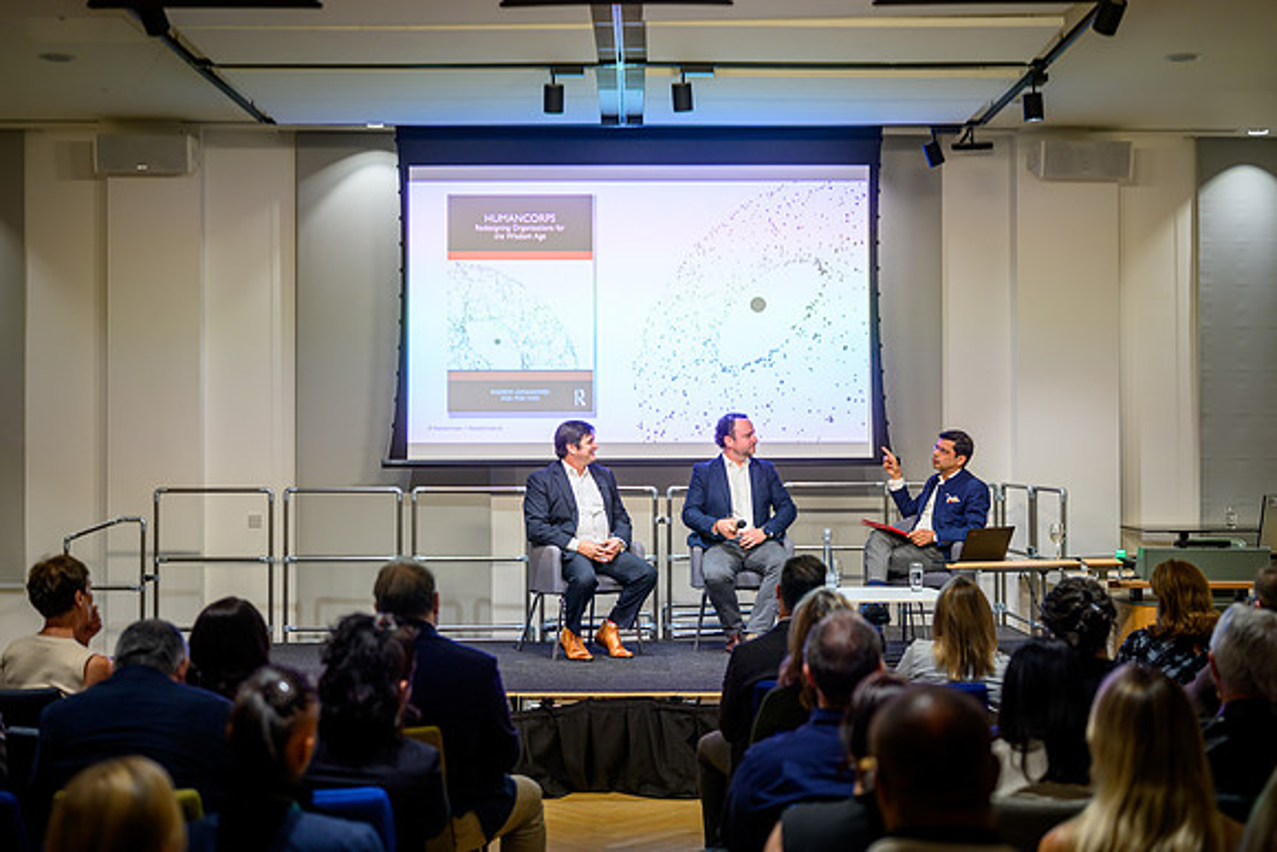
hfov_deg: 39.2
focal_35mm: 51
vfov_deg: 26.7
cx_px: 638
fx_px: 1795
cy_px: 426
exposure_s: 1/160
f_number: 2.2
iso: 140
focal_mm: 50
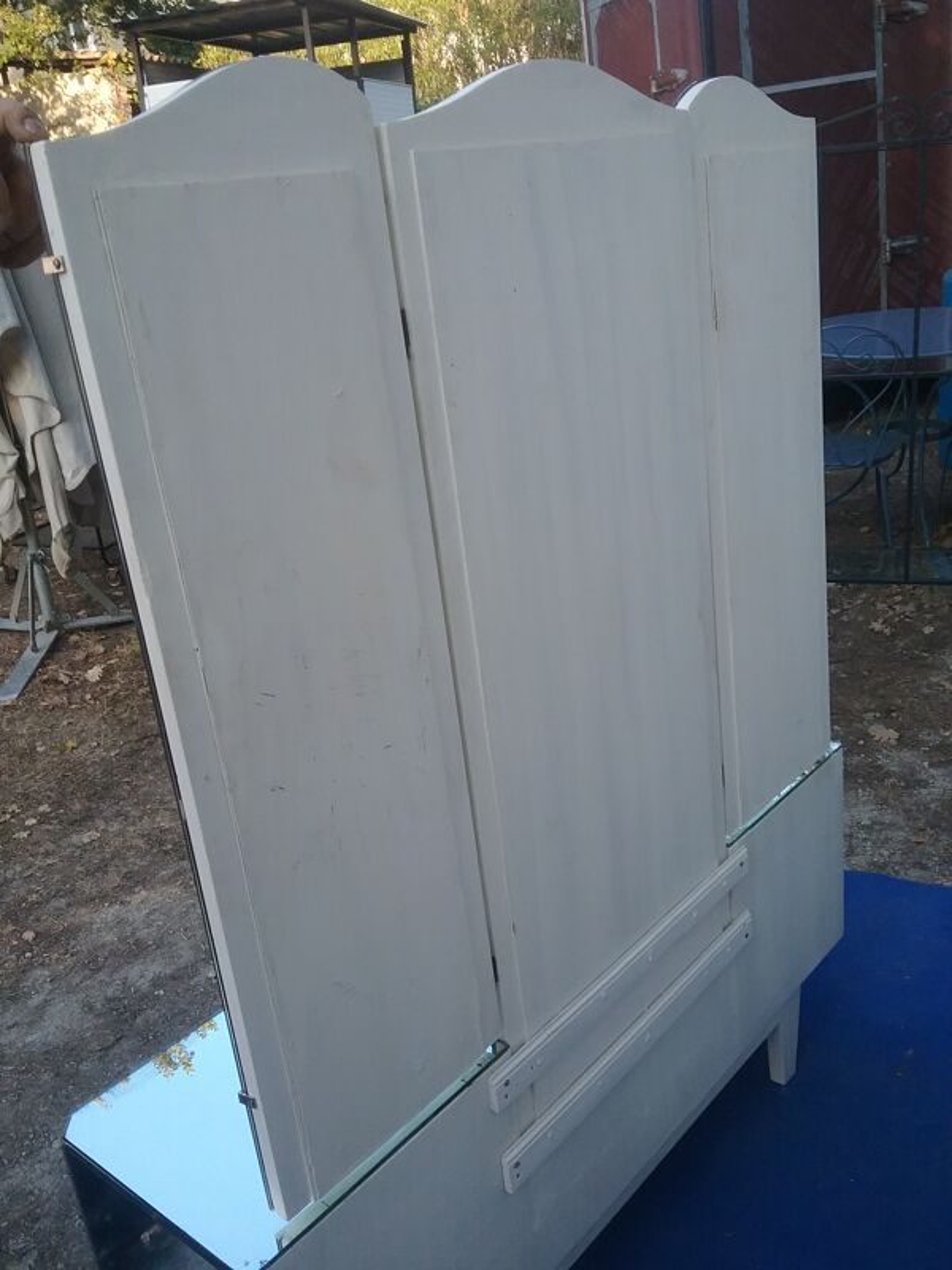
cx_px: 476
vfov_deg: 58.4
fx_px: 1137
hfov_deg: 45.4
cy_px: 635
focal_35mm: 31
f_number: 2.2
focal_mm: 3.3
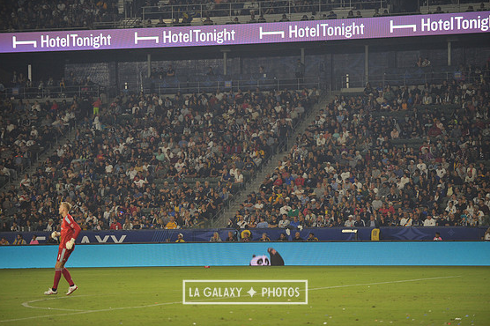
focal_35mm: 146
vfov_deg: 9.4
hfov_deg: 14.1
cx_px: 245
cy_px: 159
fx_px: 1986
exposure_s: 1/1000
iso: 1250
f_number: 2.8
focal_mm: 140
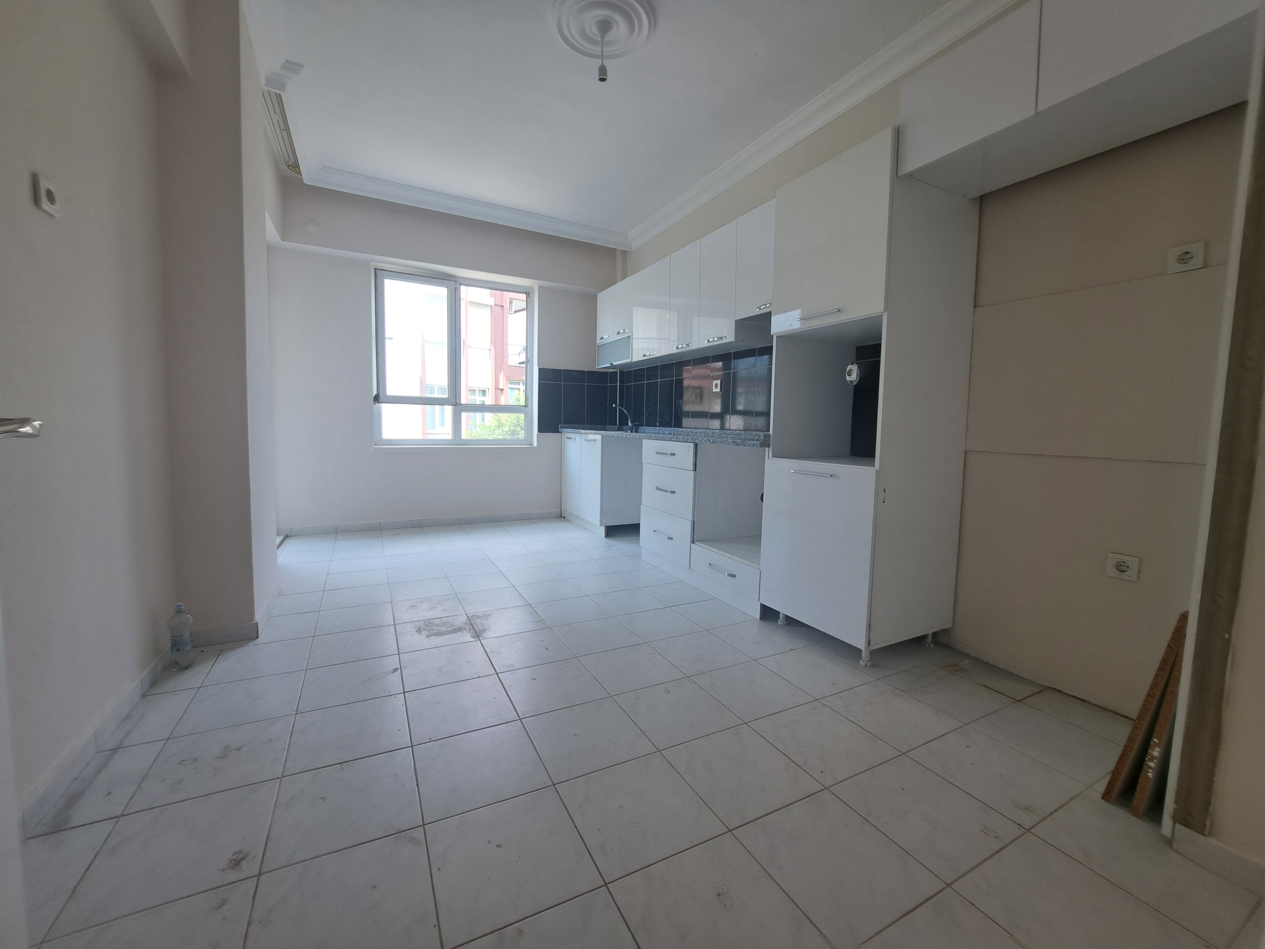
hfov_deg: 106.2
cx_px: 632
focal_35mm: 13
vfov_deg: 89.9
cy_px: 474
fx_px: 475
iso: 50
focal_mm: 1.74
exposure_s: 1/60
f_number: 2.2
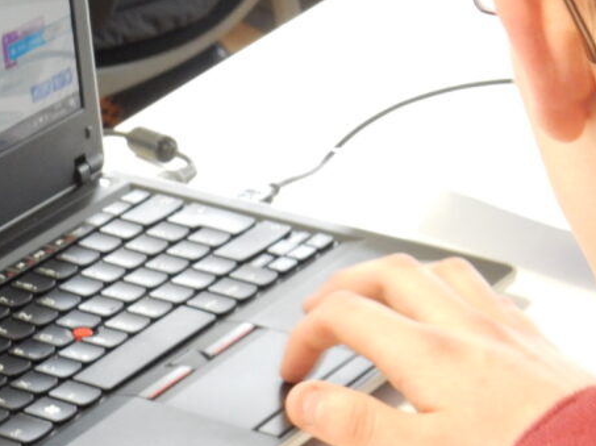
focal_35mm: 224
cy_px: 134
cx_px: 166
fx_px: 3854
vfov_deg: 6.6
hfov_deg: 8.8
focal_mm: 17.6
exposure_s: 1/8
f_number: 5.3
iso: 450
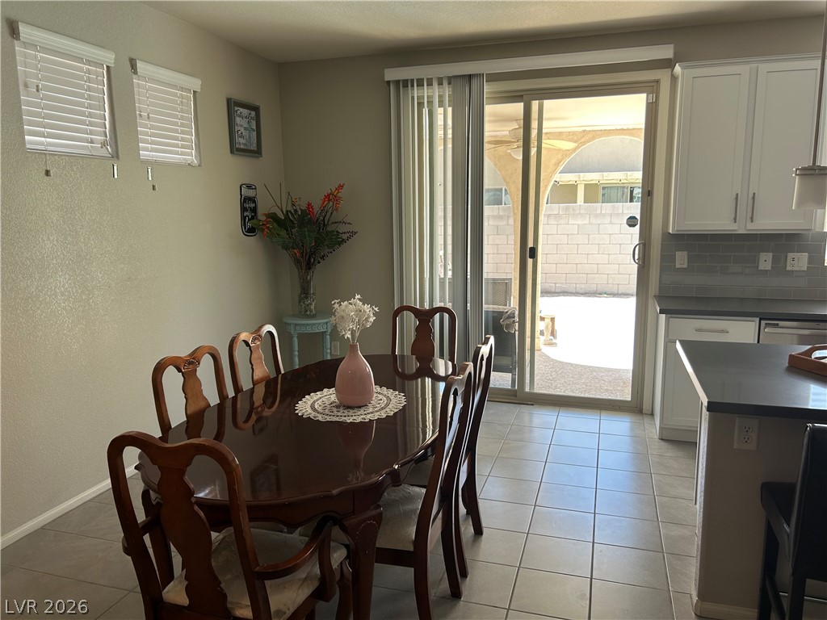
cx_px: 414
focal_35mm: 26
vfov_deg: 53.1
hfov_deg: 67.3
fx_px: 621
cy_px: 310
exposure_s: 1/120
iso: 40
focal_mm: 5.7
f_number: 1.5
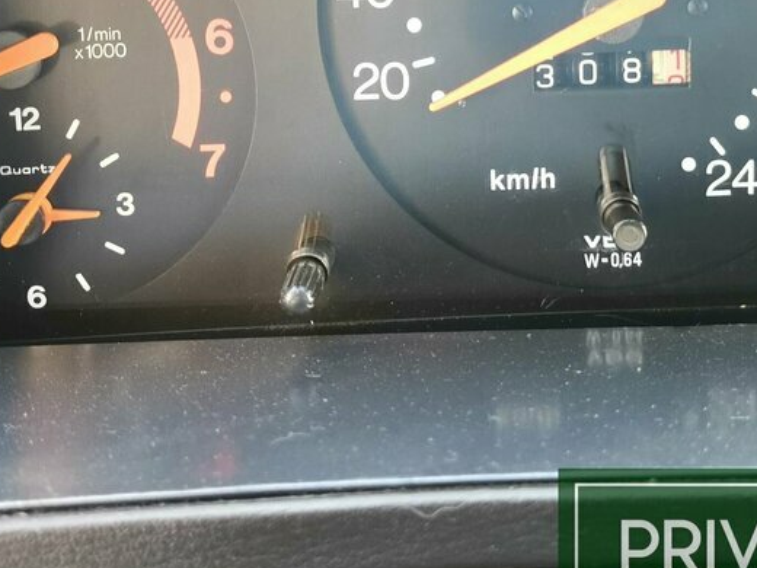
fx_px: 1312
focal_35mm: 60
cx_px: 526
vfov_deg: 23.6
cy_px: 32
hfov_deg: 31.8
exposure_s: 1/33.3
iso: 800
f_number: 1.8
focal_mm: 4.75
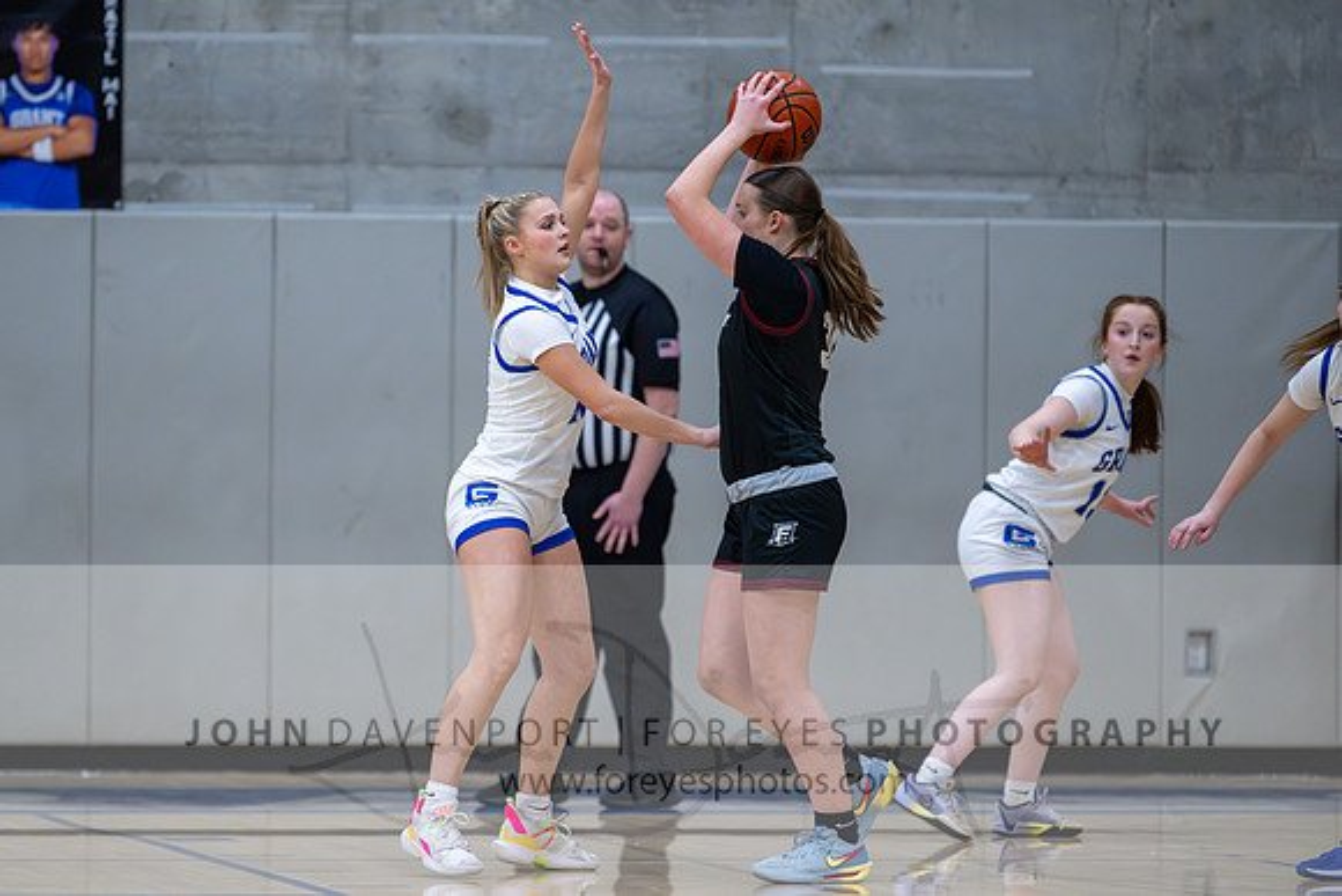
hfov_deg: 7.8
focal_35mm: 264
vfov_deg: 5.2
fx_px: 9831
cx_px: 457
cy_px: 440
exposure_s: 1/1000
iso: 4500
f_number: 2.8
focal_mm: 200
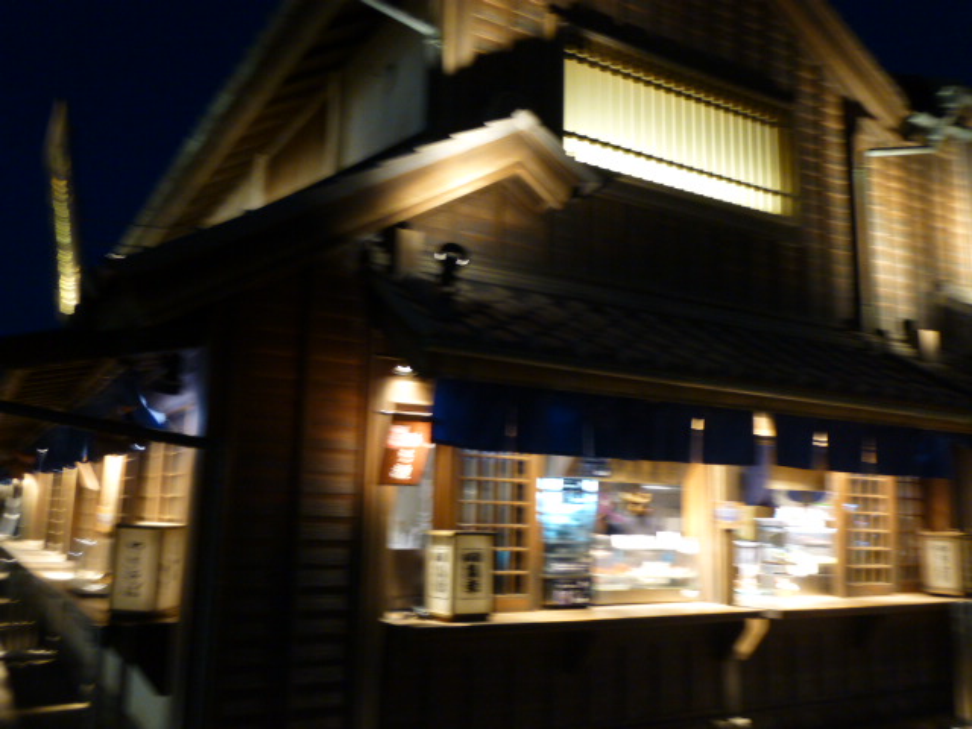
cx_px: 486
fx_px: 814
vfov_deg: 48.2
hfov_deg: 61.7
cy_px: 364
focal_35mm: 29
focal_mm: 5.2
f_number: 3.3
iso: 400
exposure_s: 1/8
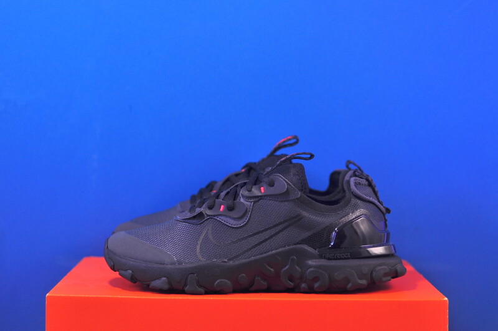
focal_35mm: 75
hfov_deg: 27.0
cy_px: 166
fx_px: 1036
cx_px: 249
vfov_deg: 18.1
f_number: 2.5
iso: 250
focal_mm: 50
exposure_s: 1/320
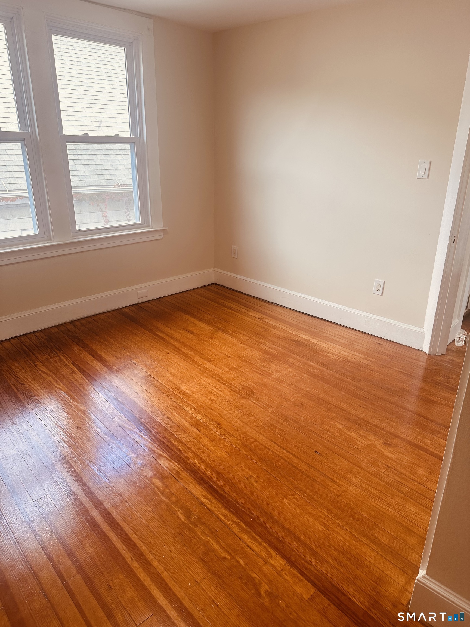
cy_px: 314
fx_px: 434
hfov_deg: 56.8
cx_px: 235
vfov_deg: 71.6
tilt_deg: -20.6
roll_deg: -1.2
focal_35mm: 24
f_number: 1.78
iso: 100
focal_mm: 6.86
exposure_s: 1/125
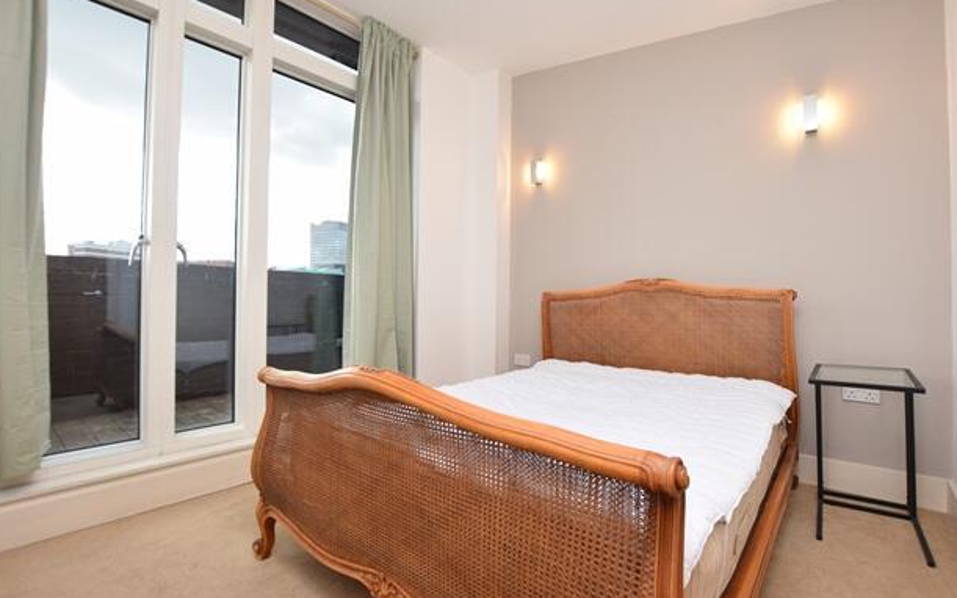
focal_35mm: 16
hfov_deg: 97.8
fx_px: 417
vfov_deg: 71.3
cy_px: 297
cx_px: 479
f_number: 5.6
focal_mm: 10
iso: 250
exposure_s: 1/125
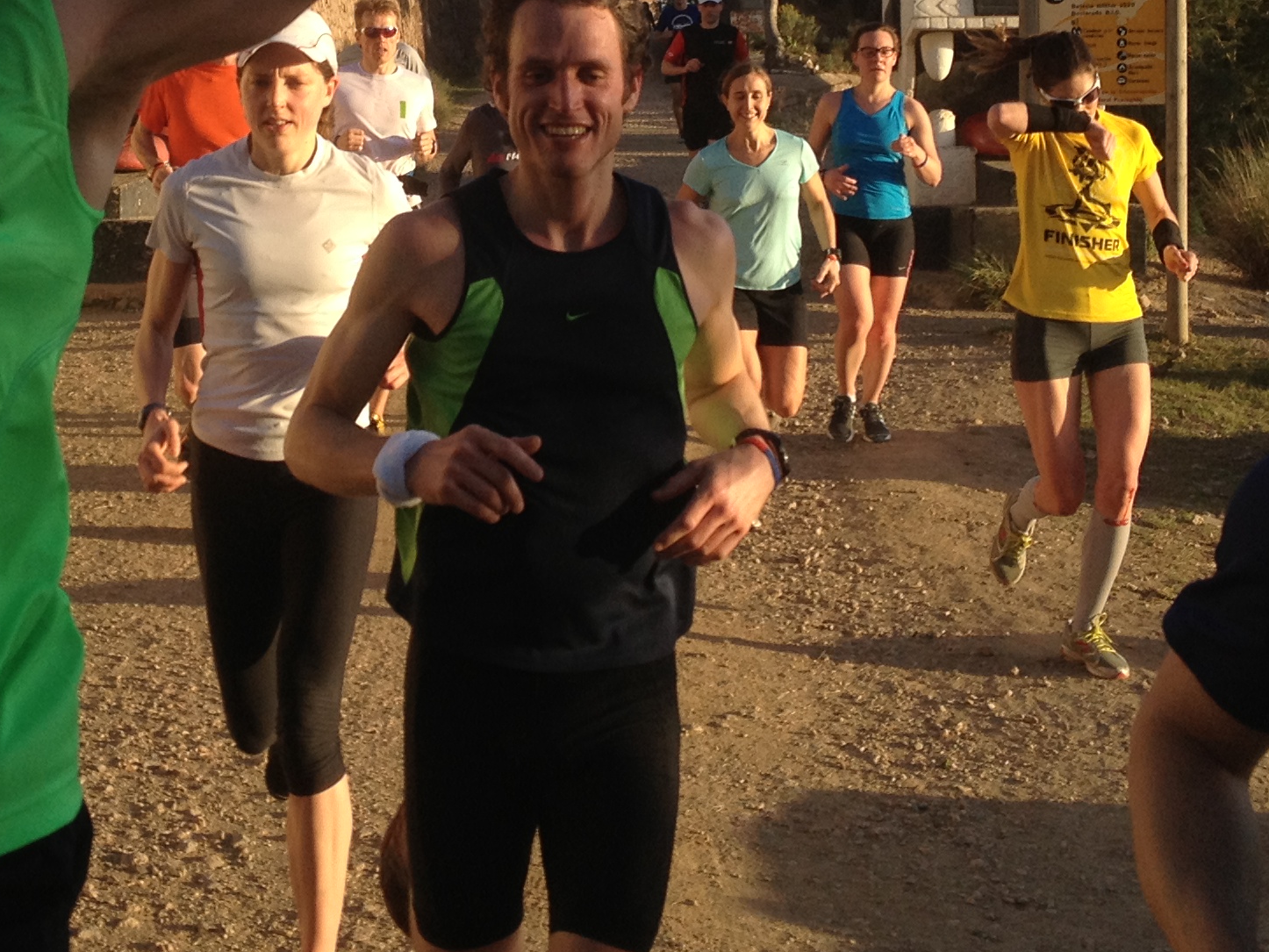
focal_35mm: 79
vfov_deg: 18.3
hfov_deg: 24.6
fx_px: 2897
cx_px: 399
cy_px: 63
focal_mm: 4.28
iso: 50
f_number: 2.4
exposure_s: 1/690
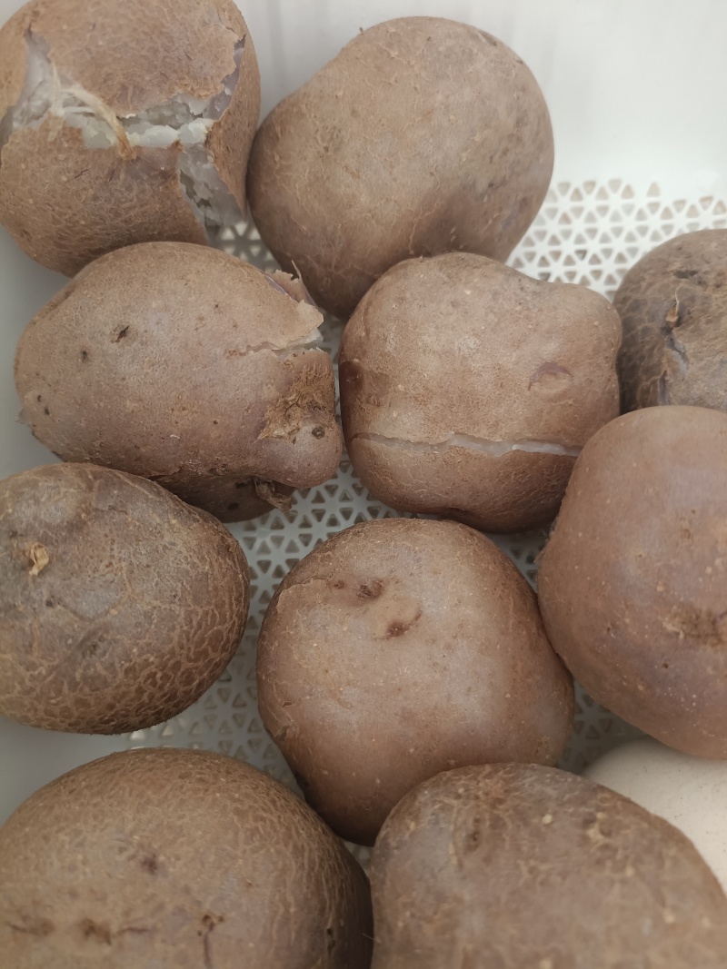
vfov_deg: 69.4
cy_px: 484
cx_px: 364
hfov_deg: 54.9
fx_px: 700
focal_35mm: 25
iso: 1180
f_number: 1.79
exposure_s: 1/25
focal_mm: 4.75
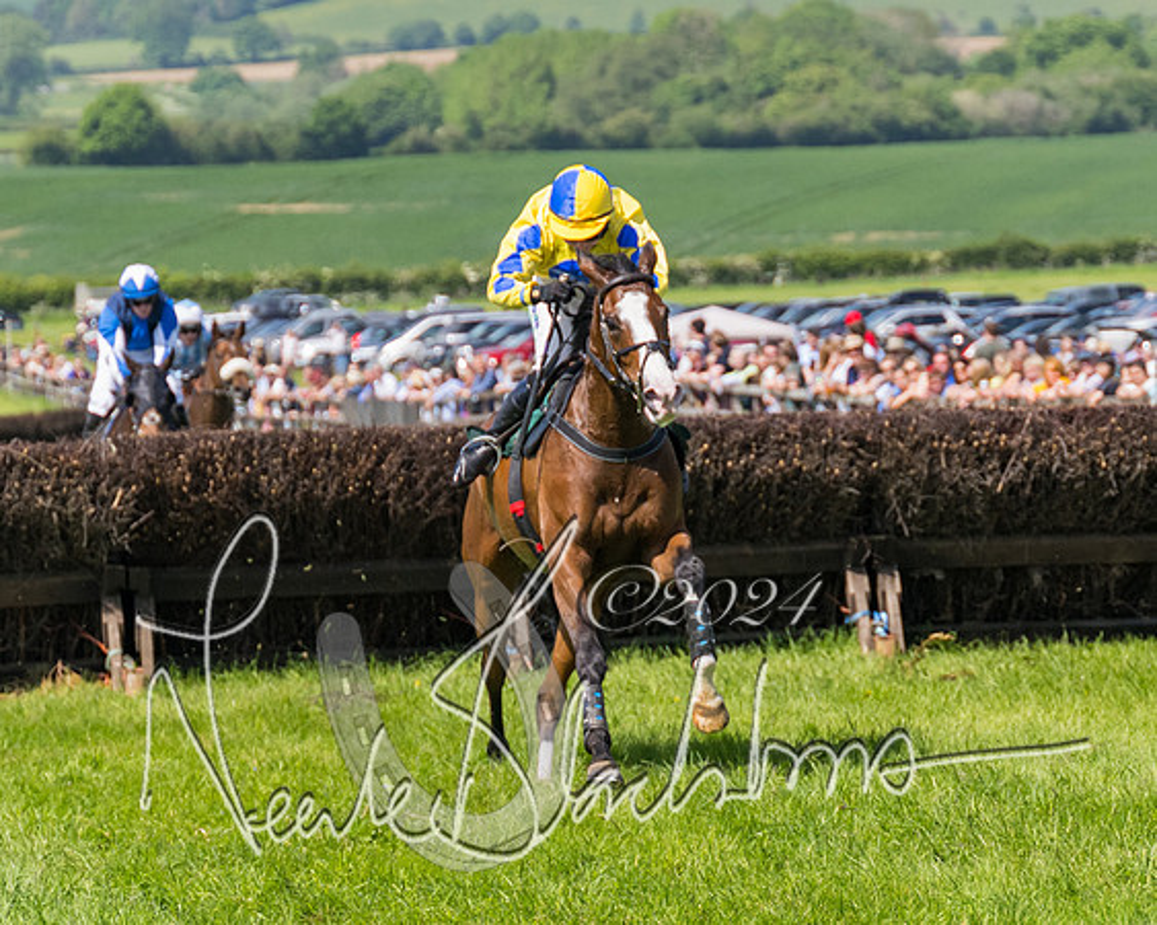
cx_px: 671
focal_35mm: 243
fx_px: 8306
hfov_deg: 8.0
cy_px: 362
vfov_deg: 6.4
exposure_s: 1/3200
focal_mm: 98
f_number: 4
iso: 400
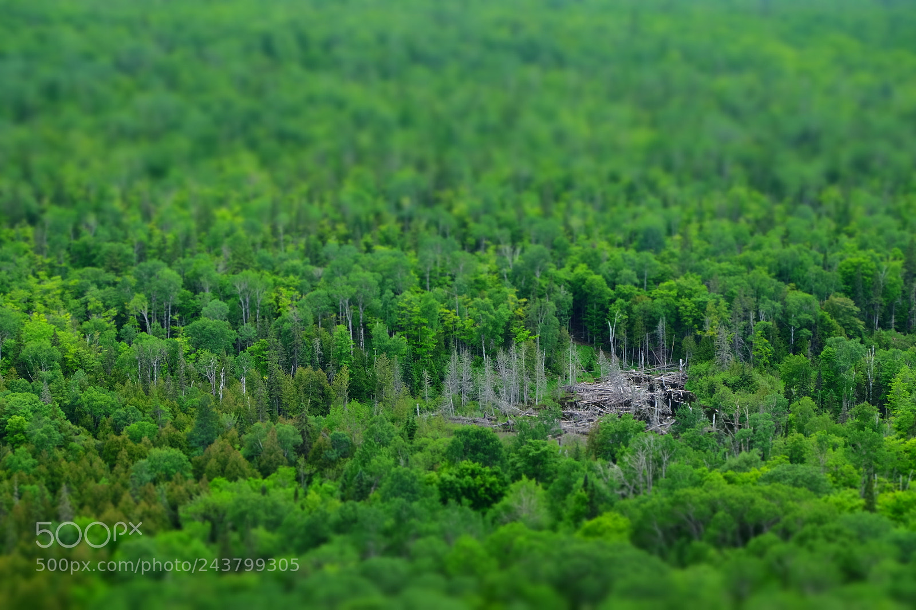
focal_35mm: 75
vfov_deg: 18.2
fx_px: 1908
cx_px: 458
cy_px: 305
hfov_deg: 27.0
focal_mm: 50
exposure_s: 1/180
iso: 200
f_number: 5.6
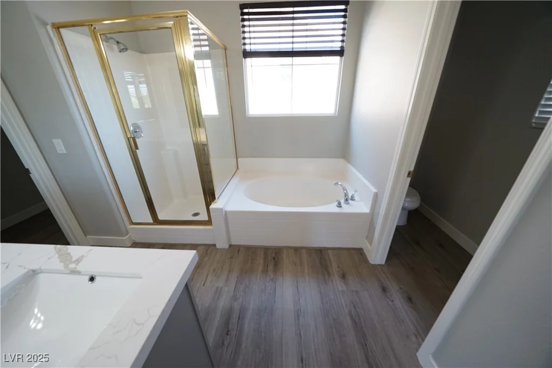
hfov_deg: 112.6
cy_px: 184
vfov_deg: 90.0
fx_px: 184
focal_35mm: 12
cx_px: 276
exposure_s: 1/125
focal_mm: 12
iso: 2000
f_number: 6.3
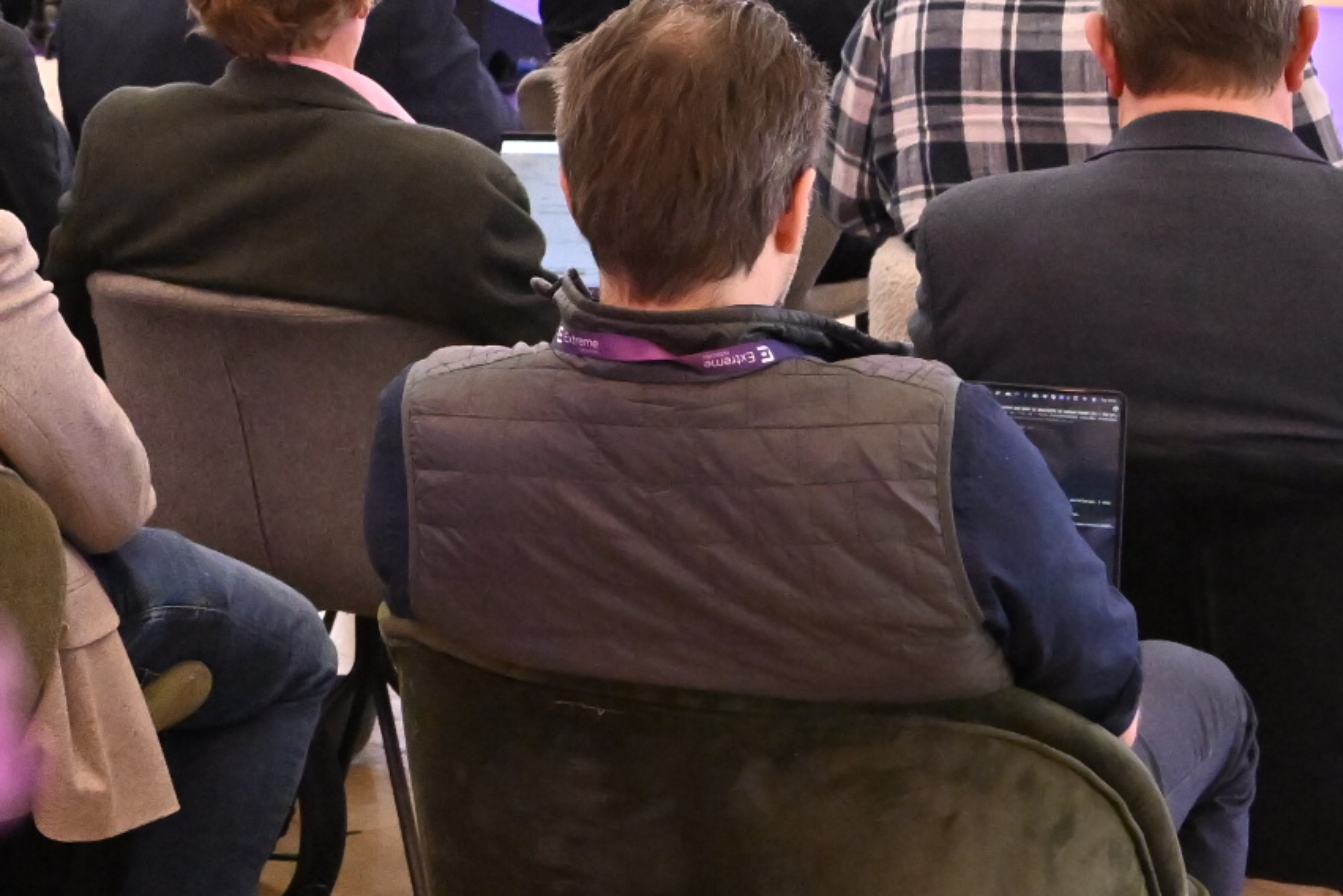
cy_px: -308
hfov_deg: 13.9
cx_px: -767
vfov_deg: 9.8
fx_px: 5112
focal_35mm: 137
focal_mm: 36
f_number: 5
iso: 4000
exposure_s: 1/160
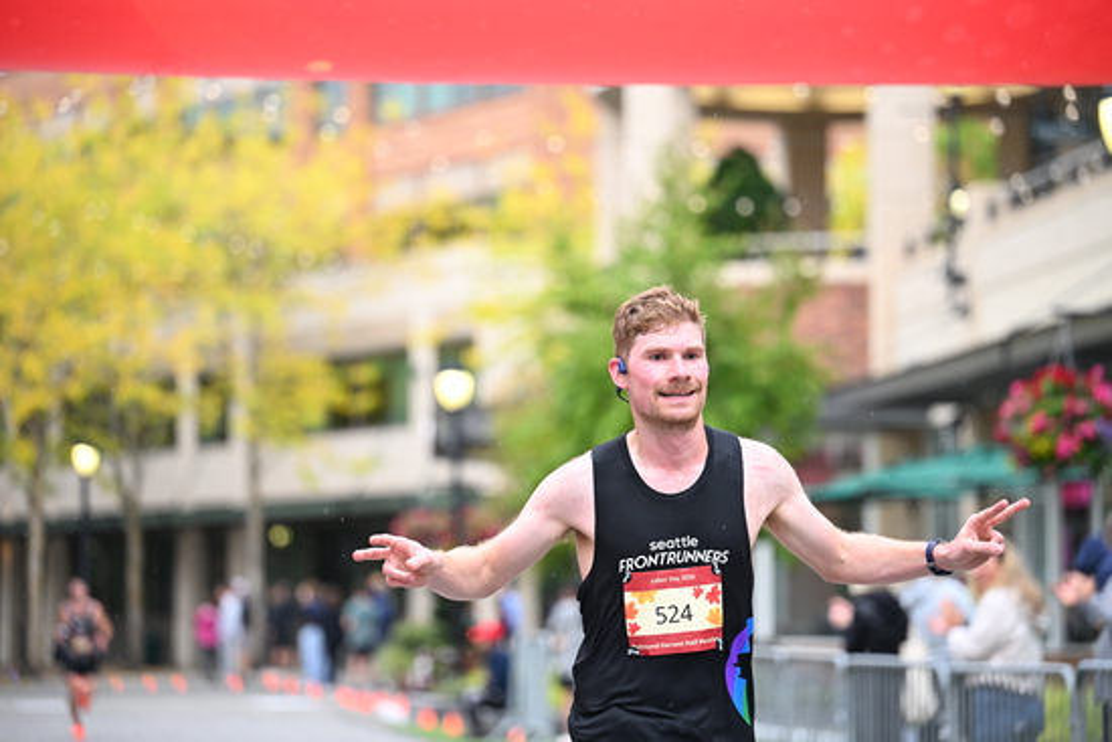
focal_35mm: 125
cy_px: 371
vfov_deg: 11.0
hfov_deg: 16.4
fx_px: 3862
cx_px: 556
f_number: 2.8
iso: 1250
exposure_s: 1/1250
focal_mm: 125
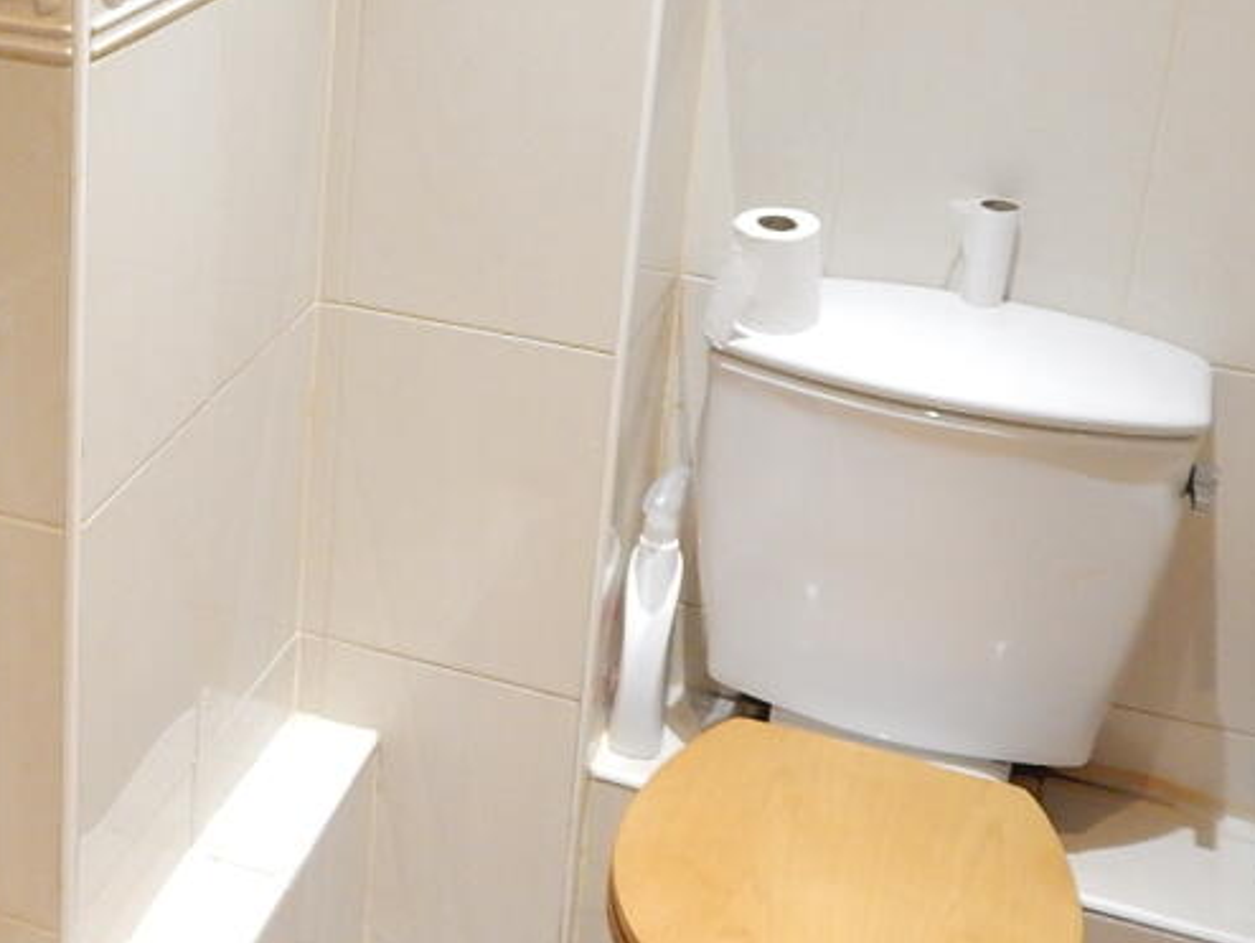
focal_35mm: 58
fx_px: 2104
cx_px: 91
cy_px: 214
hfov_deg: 31.4
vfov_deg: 24.9
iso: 400
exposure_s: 1/15
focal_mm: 5.1
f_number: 3.2
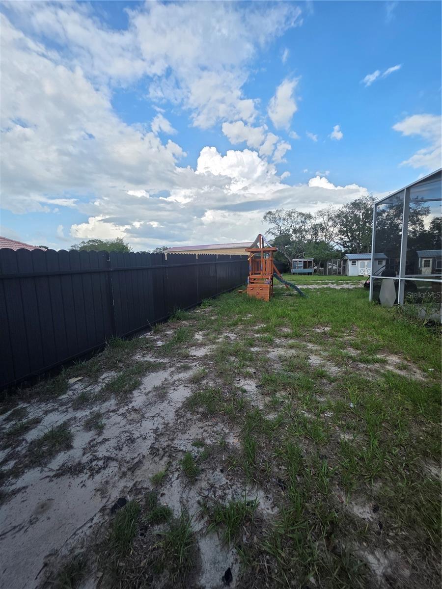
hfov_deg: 89.9
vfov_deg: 106.2
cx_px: 221
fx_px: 221
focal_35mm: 13
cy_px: 294
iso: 40
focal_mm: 2.2
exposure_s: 1/1350
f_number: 1.9
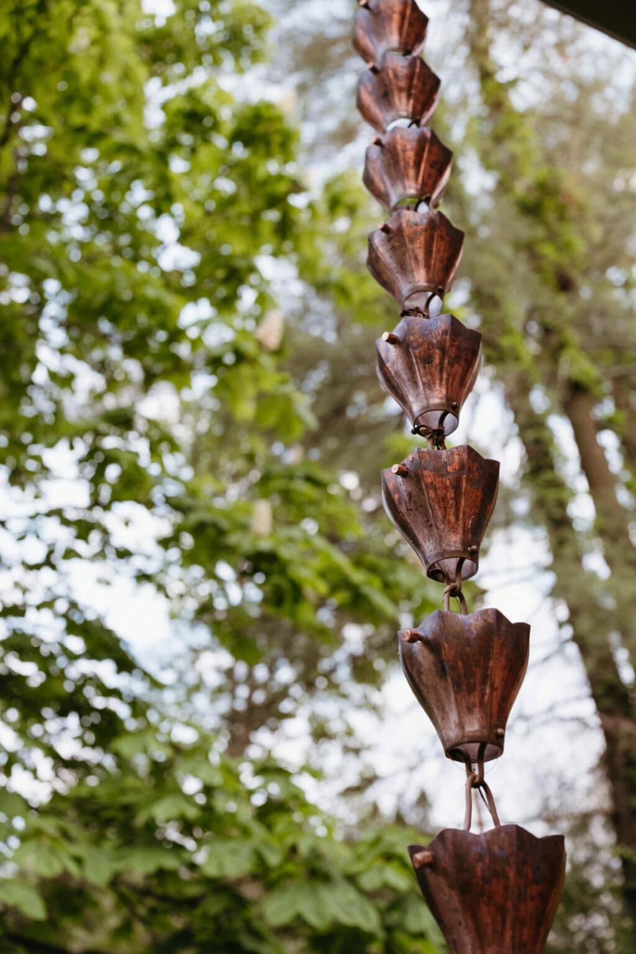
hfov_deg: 37.9
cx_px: 318
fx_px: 927
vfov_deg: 54.4
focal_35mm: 35
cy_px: 477
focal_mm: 23
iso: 800
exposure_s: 1/160
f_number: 2.8
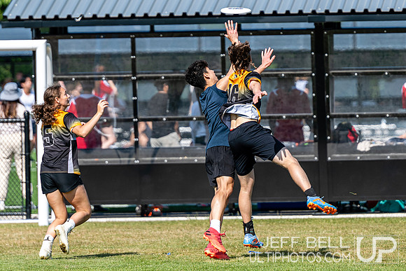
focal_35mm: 557
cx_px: 239
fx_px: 6286
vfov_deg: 2.5
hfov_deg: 3.7
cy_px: 88
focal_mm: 200
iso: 125
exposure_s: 1/1600
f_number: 3.2
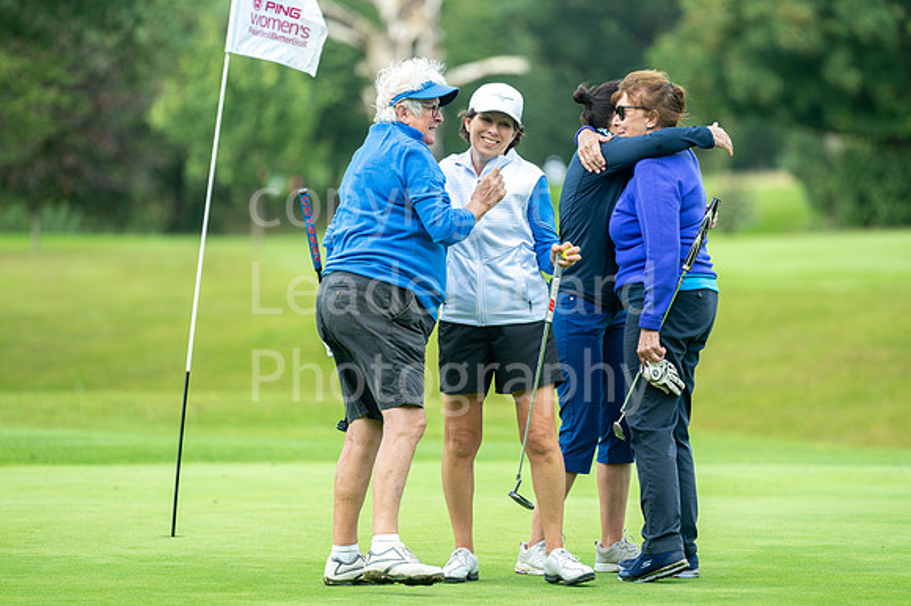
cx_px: 456
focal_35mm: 300
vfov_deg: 4.6
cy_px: 303
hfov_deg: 6.9
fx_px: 7589
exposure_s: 1/640
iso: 250
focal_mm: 300
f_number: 4
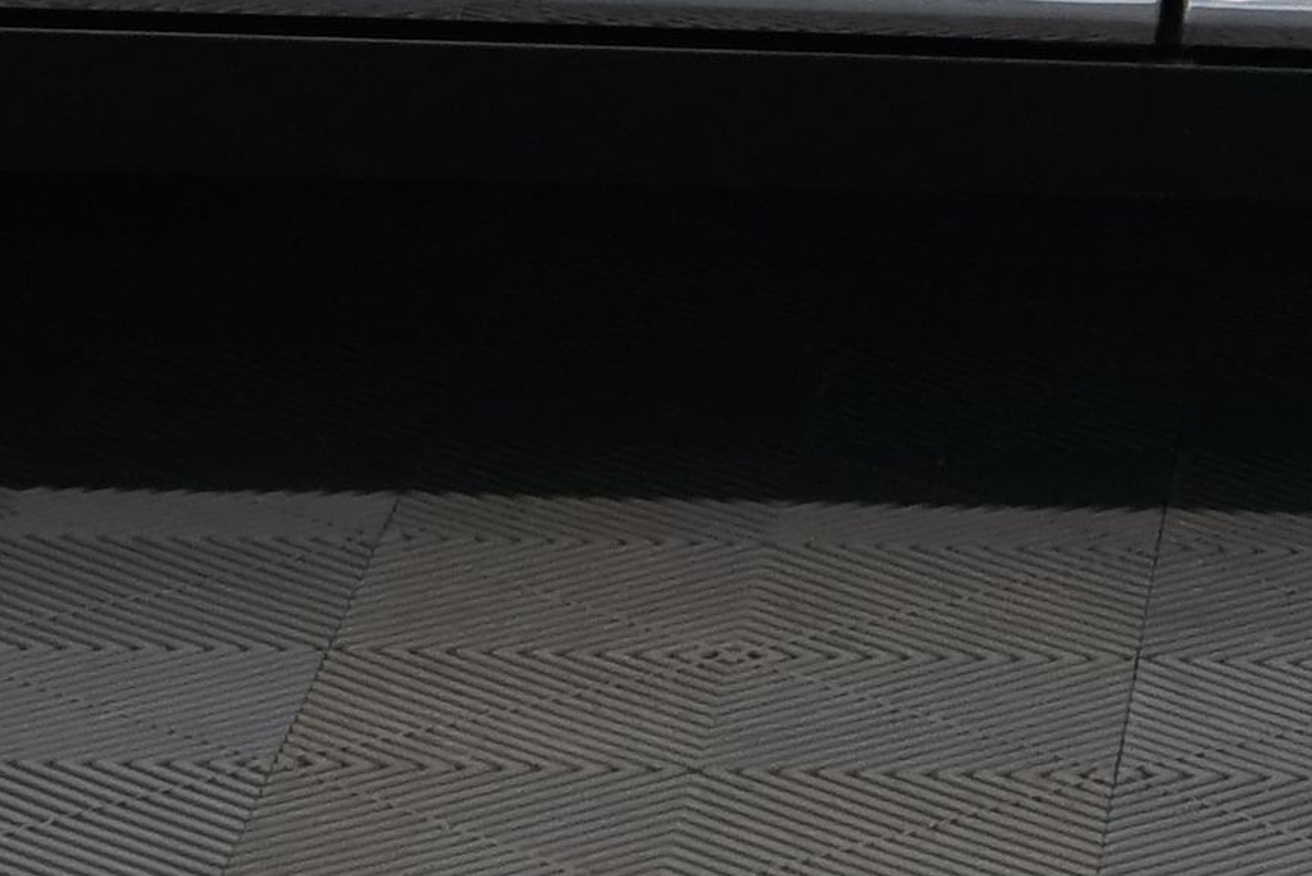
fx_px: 9916
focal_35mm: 272
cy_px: -1084
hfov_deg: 7.5
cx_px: 1500
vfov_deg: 4.9
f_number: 6.3
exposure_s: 1/30
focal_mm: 39
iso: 1250
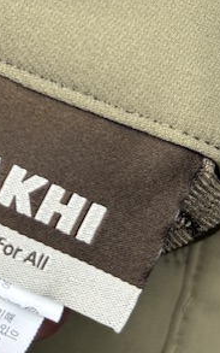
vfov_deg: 18.5
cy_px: 35
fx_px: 1065
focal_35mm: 111
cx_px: 64
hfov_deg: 11.8
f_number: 1.78
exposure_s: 1/100
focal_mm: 6.76
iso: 100
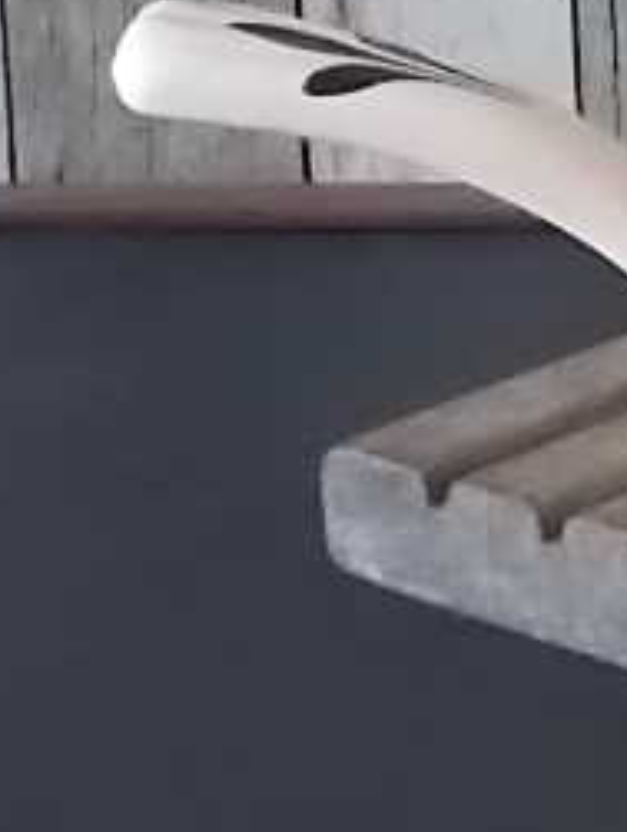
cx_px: 965
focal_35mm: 168
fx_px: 4047
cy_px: 242
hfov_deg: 8.6
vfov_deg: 11.7
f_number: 5.3
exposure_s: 1/40
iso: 800
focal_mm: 11.8
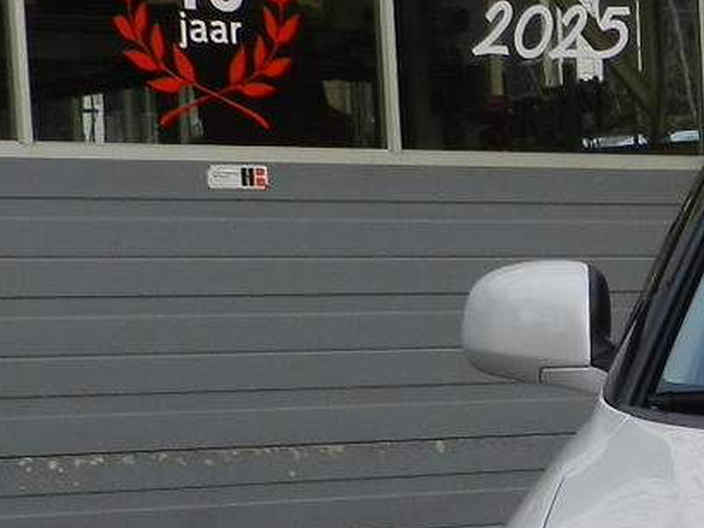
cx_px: 1227
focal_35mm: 162
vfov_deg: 9.0
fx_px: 3296
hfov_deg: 11.4
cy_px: 734
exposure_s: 1/160
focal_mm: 8.1
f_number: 4.2
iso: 160
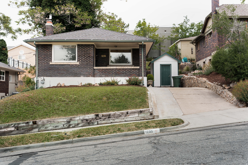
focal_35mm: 45
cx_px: 124
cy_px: 82
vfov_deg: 29.6
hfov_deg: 43.3
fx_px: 313
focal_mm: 45.4
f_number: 6.3
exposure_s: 1/160
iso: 100
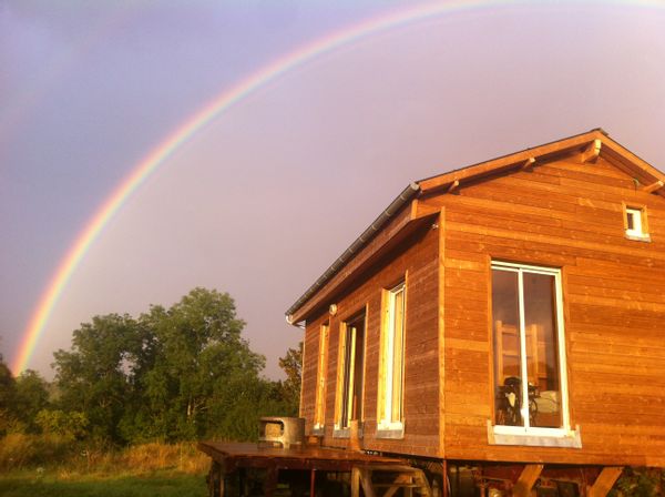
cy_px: 248
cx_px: 332
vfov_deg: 40.6
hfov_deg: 52.7
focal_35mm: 35
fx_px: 671
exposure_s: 1/144
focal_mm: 3.85
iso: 80
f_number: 2.8
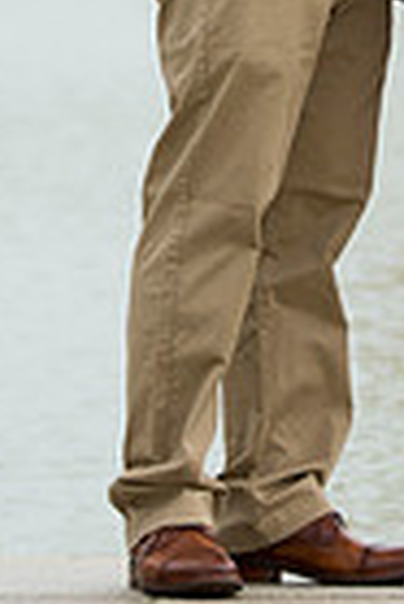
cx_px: 456
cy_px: -459
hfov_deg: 2.1
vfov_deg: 3.2
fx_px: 10914
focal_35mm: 650
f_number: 3.5
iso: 160
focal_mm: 105
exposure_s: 1/1250
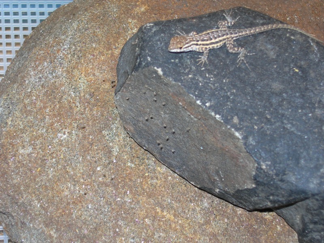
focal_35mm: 92
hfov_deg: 21.3
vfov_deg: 16.1
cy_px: 122
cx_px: 162
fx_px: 861
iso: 50
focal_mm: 19.1
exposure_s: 1/60.1
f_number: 4.3
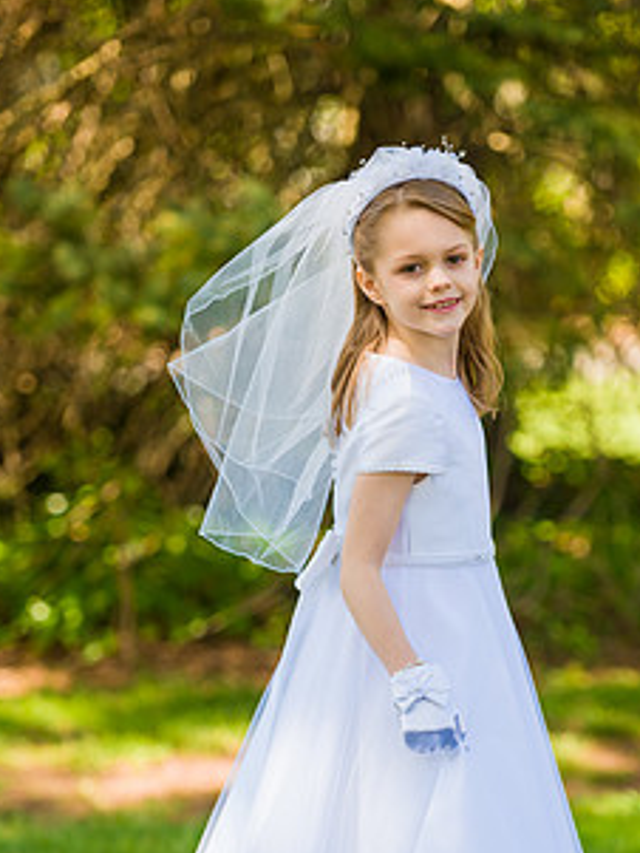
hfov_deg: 7.7
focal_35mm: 194
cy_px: 615
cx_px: 381
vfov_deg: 10.2
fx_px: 4779
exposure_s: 1/800
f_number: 3.2
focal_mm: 135
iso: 200
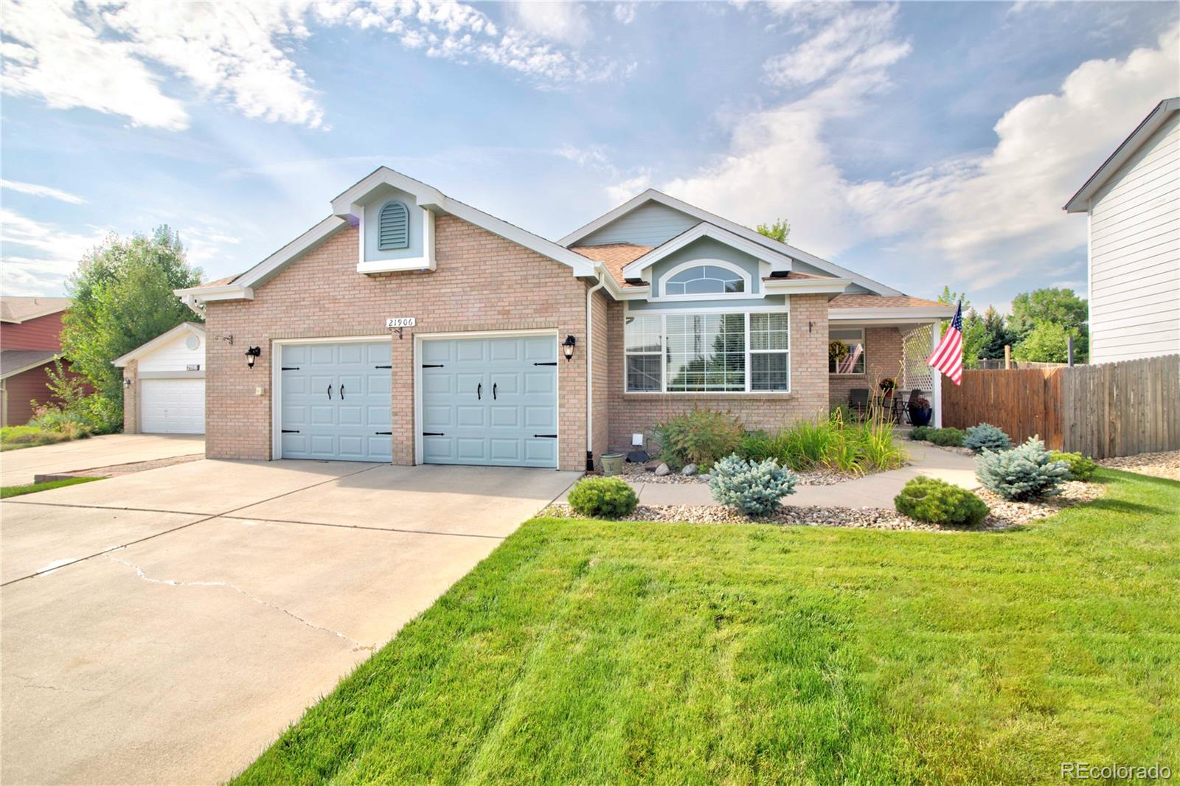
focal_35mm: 15
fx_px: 492
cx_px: 590
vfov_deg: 77.3
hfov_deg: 100.4
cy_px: 393
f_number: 10
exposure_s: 1/100
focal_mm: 15
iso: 100
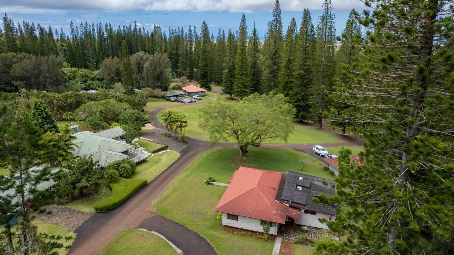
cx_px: 220
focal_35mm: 24
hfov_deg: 76.3
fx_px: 289
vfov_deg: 47.6
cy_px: 112
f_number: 2.8
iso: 100
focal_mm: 8.38
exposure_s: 1/1250
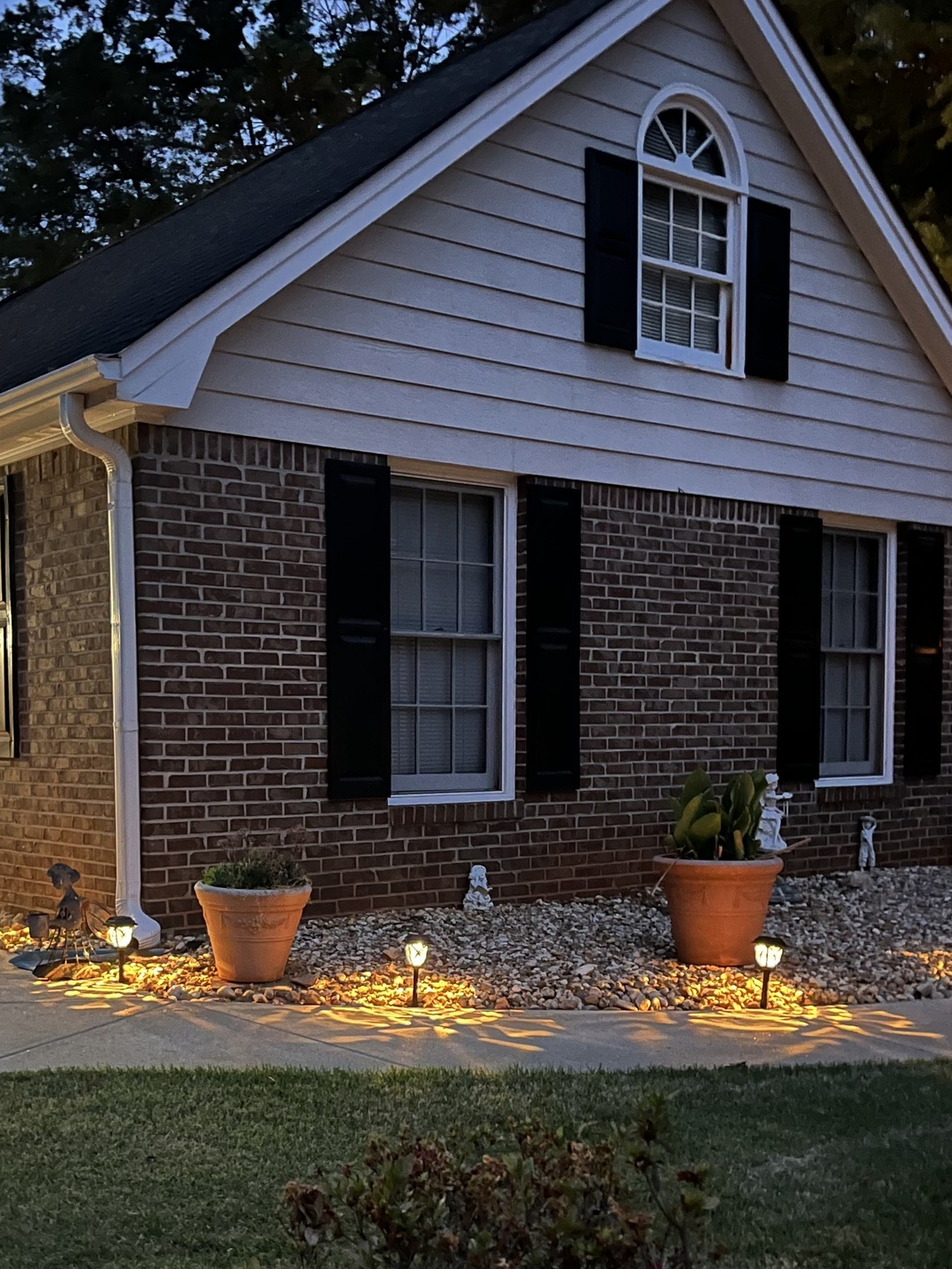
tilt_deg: -4.2
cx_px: 382
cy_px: 827
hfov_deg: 34.2
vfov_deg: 44.3
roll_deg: +0.7
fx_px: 1540
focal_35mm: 42
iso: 800
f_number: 1.6
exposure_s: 1/5
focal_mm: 5.1
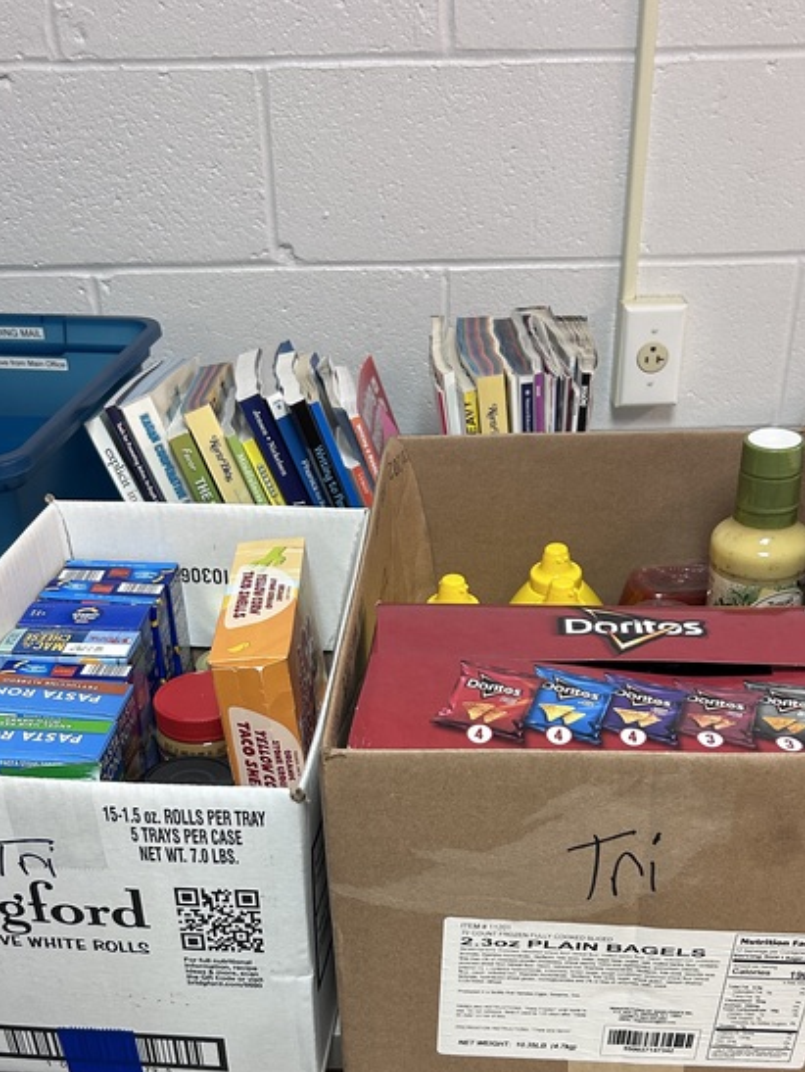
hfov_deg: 37.8
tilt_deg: -31.9
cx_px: 423
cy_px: 709
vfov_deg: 48.2
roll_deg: +2.1
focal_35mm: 38
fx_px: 1177
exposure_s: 1/60
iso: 160
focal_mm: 5.7
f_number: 1.5
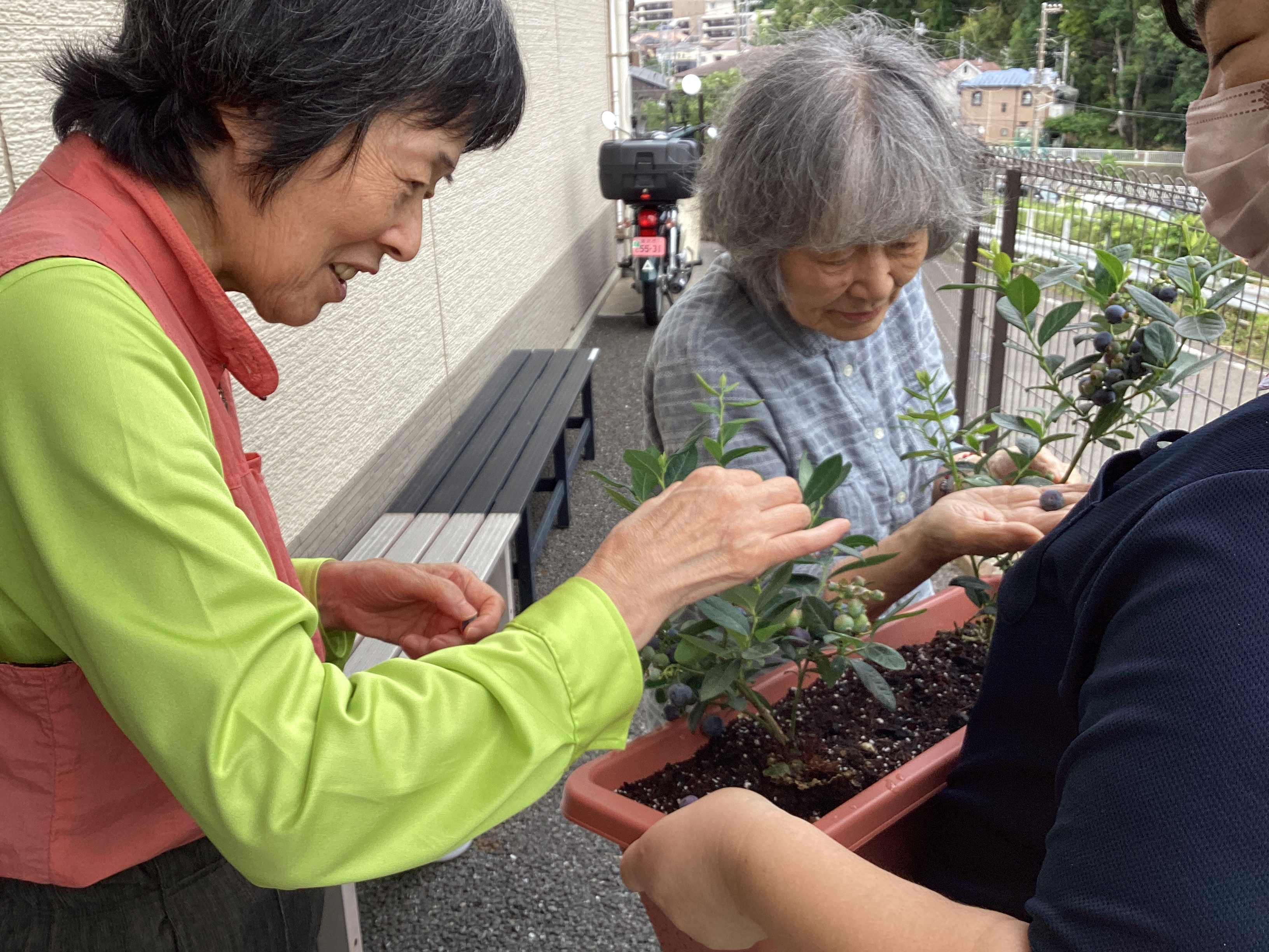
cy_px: 476
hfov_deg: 58.4
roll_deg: +3.3
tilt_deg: -20.5
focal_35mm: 31
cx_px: 634
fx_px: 1136
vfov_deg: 45.4
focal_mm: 3.3
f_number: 2.4
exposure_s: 1/327
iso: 25
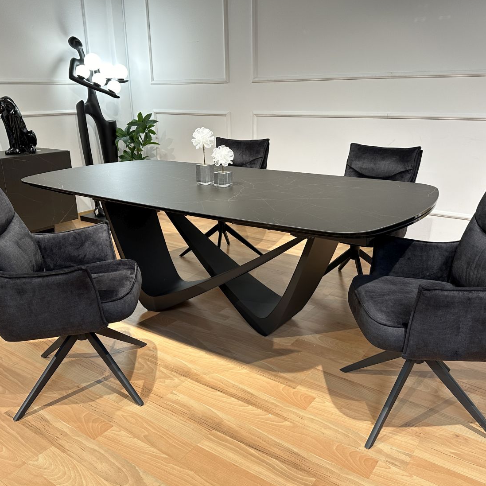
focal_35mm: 29
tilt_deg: -16.9
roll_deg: +0.5
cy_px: 243
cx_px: 252
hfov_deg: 55.6
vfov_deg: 55.6
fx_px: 461
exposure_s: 1/100
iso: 160
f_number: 1.78
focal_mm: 6.86
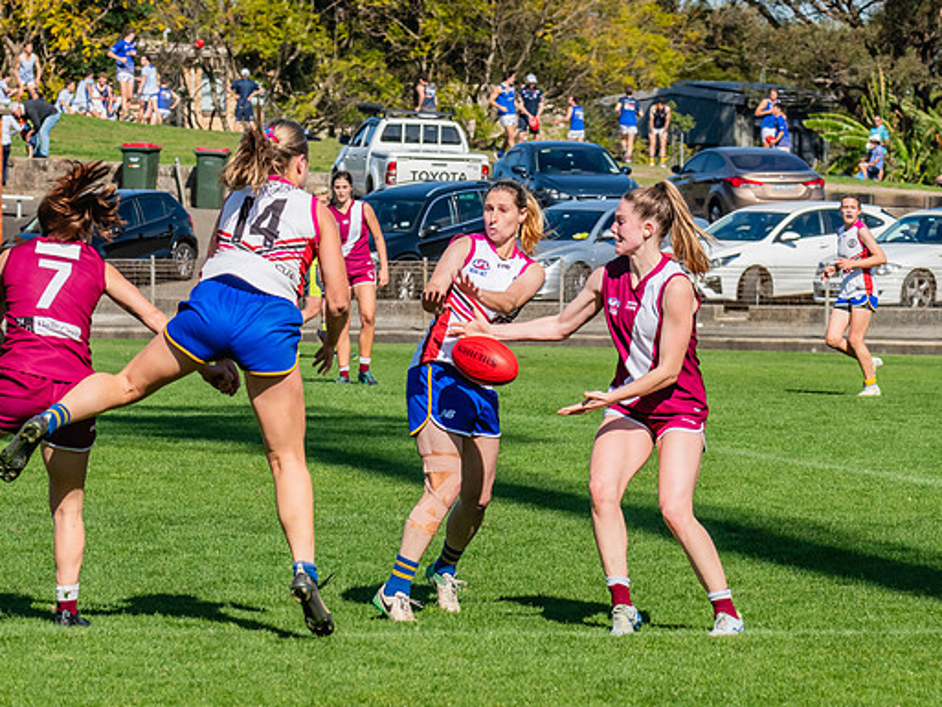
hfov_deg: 7.7
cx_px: 243
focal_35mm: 257
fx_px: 6995
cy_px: 330
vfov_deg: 5.8
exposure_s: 1/1250
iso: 800
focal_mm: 170
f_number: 11
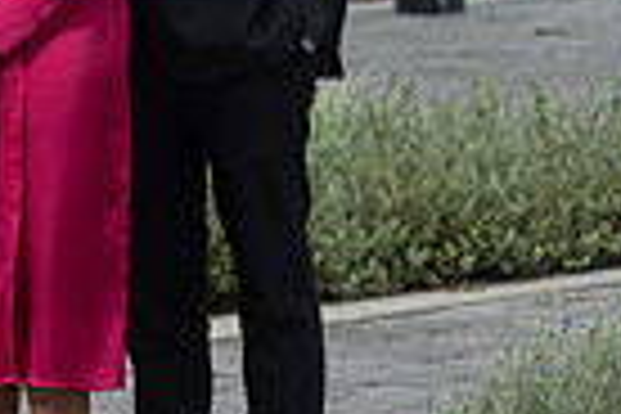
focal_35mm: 510
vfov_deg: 2.7
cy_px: -97
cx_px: -536
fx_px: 8797
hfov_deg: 4.0
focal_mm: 120
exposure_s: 1/200
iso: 250
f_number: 8
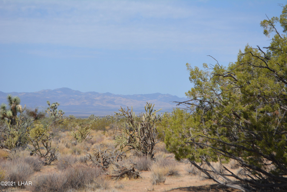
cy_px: 96
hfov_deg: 24.6
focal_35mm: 82
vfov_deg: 16.6
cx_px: 144
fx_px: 658
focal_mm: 55
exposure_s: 1/1600
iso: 400
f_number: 7.1
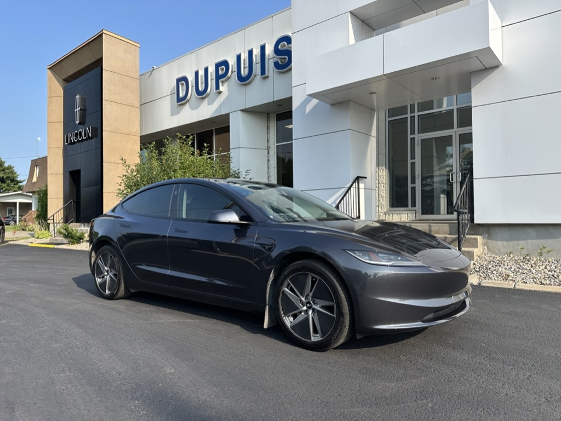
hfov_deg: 71.6
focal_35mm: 24
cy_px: 210
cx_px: 280
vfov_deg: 56.9
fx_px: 389
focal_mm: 6.86
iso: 80
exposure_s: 1/2732
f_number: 1.78
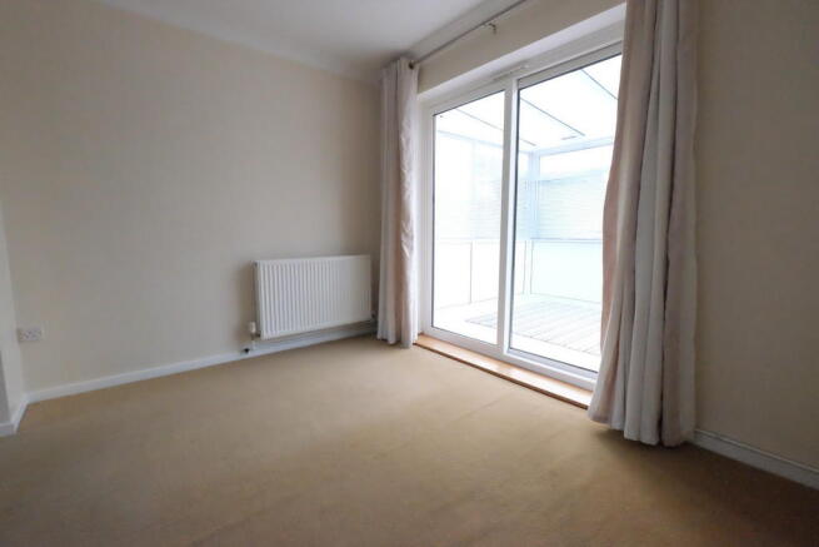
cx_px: 410
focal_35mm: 15
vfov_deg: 77.4
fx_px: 341
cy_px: 274
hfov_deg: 100.4
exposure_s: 1/350
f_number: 5.6
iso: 12800
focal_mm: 10
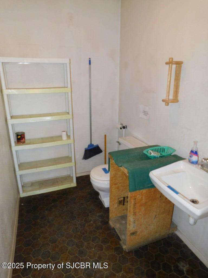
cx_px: 104
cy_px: 139
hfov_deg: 58.9
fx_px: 184
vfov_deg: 73.9
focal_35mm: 23
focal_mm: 4
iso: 200
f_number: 3
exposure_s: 1/30
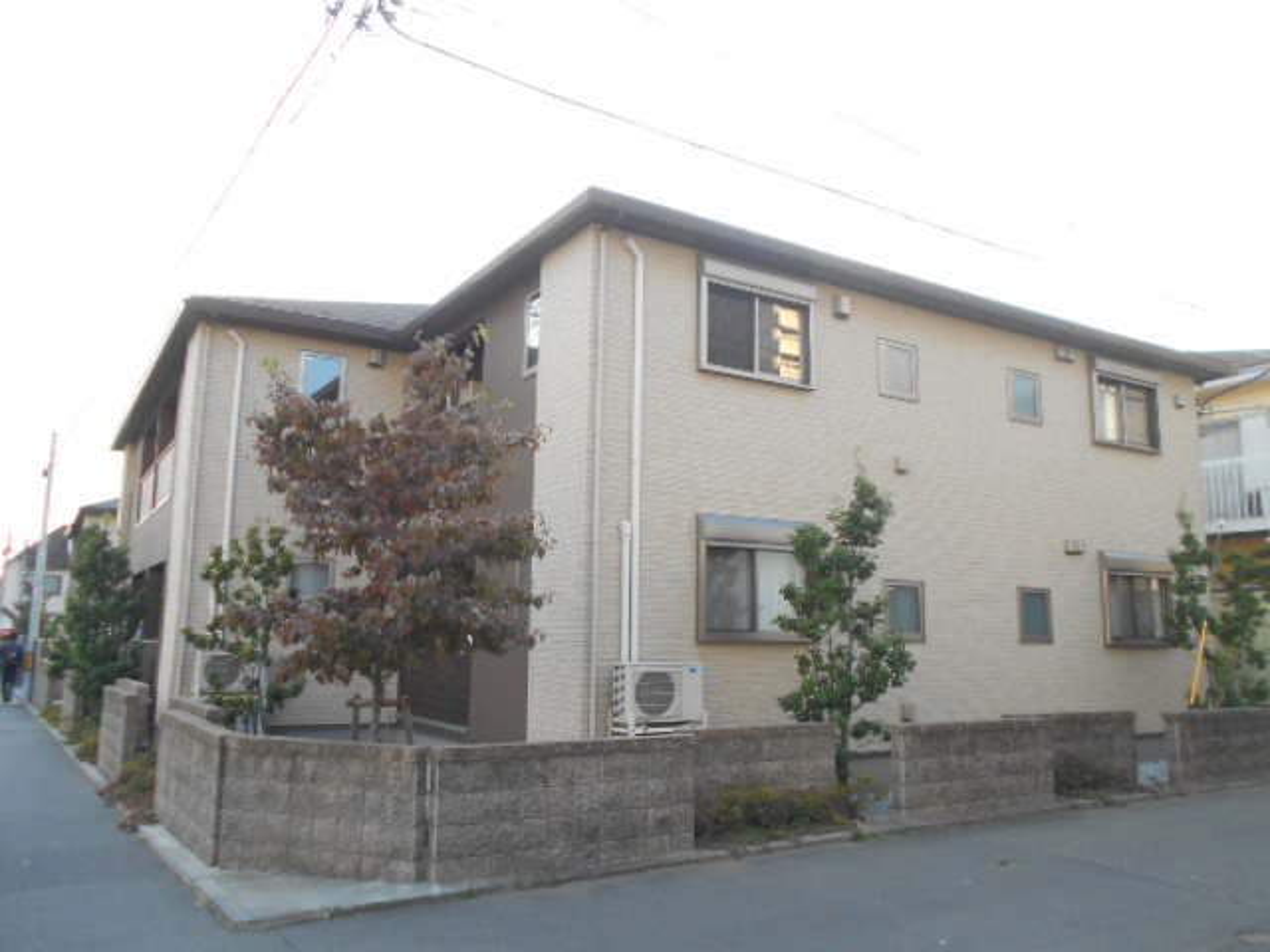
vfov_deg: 53.1
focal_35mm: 26
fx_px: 954
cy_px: 476
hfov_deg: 67.3
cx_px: 635
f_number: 3.2
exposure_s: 1/250
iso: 200
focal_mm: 4.6
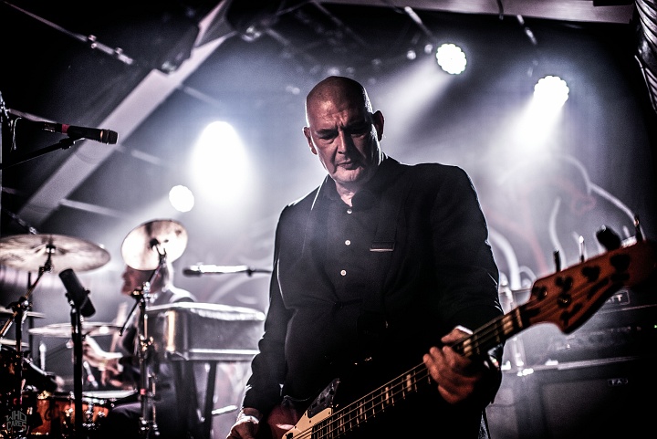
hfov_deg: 54.4
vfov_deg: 37.9
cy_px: 220
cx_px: 328
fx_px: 639
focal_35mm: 35
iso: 320
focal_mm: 35
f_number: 1.4
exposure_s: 1/125
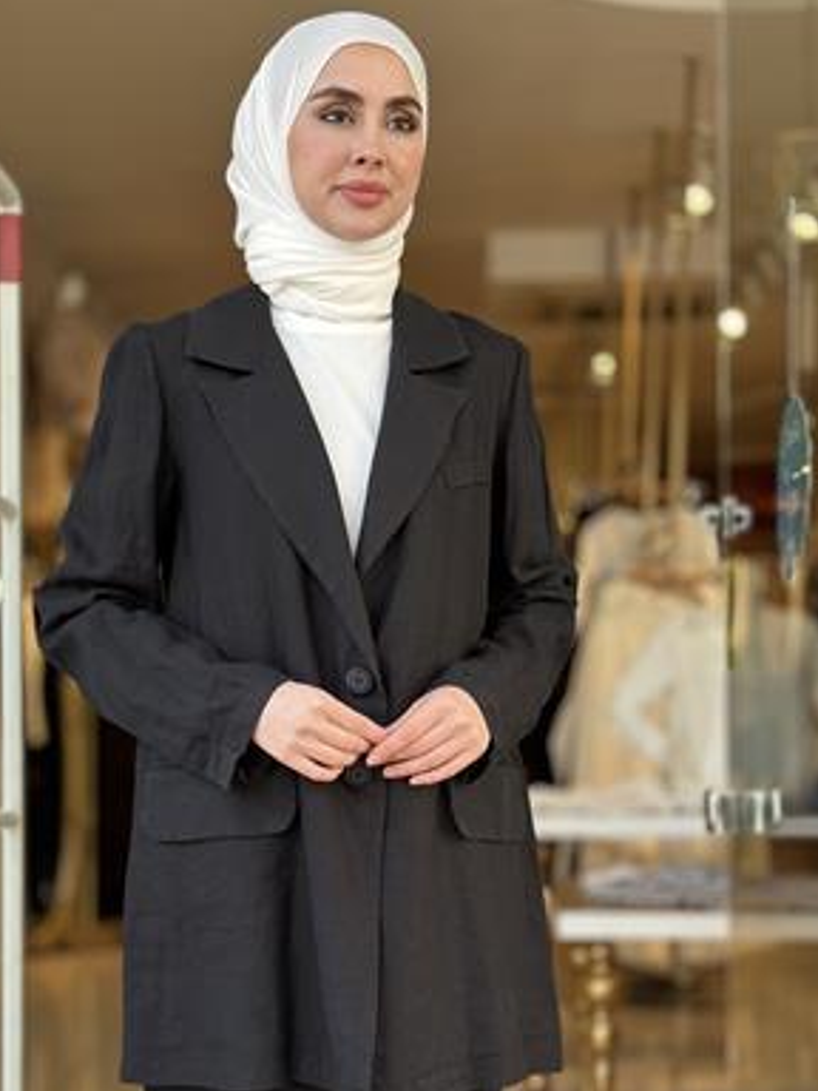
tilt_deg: +0.0
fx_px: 2048
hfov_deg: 22.5
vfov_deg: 29.7
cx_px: 304
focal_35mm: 65
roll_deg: -0.4
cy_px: 682
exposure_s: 1/271
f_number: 1.78
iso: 80
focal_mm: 6.86
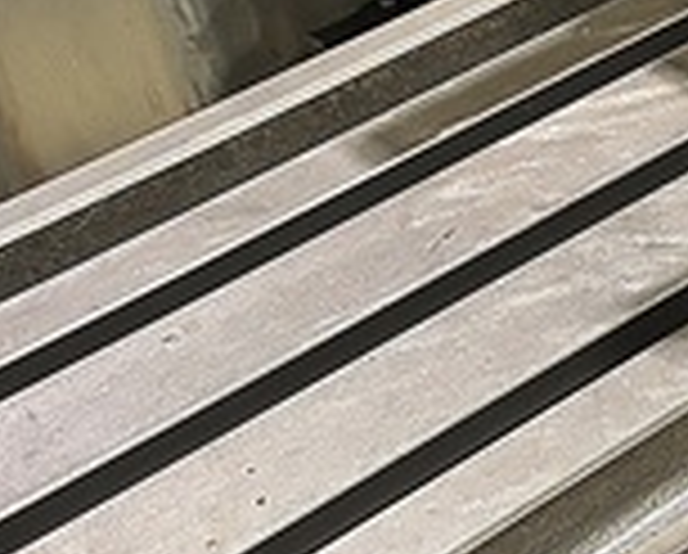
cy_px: 333
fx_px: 2163
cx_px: 1196
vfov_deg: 14.6
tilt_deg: -38.5
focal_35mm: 106
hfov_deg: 15.7
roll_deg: -1.7
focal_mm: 5.96
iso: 500
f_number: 1.6
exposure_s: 1/57
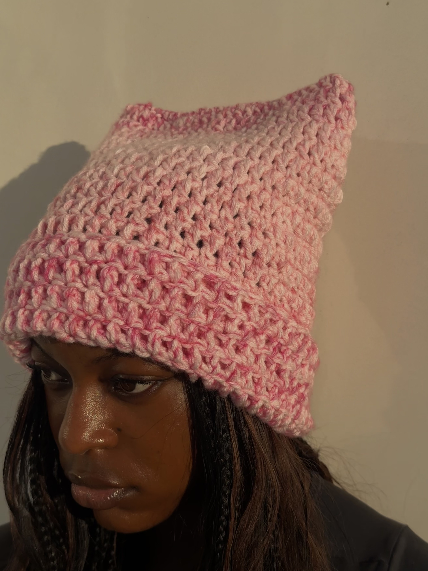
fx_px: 791
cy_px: 286
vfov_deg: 39.7
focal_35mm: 48
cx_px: 214
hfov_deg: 30.3
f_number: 1.78
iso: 80
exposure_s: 1/9009
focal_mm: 6.76
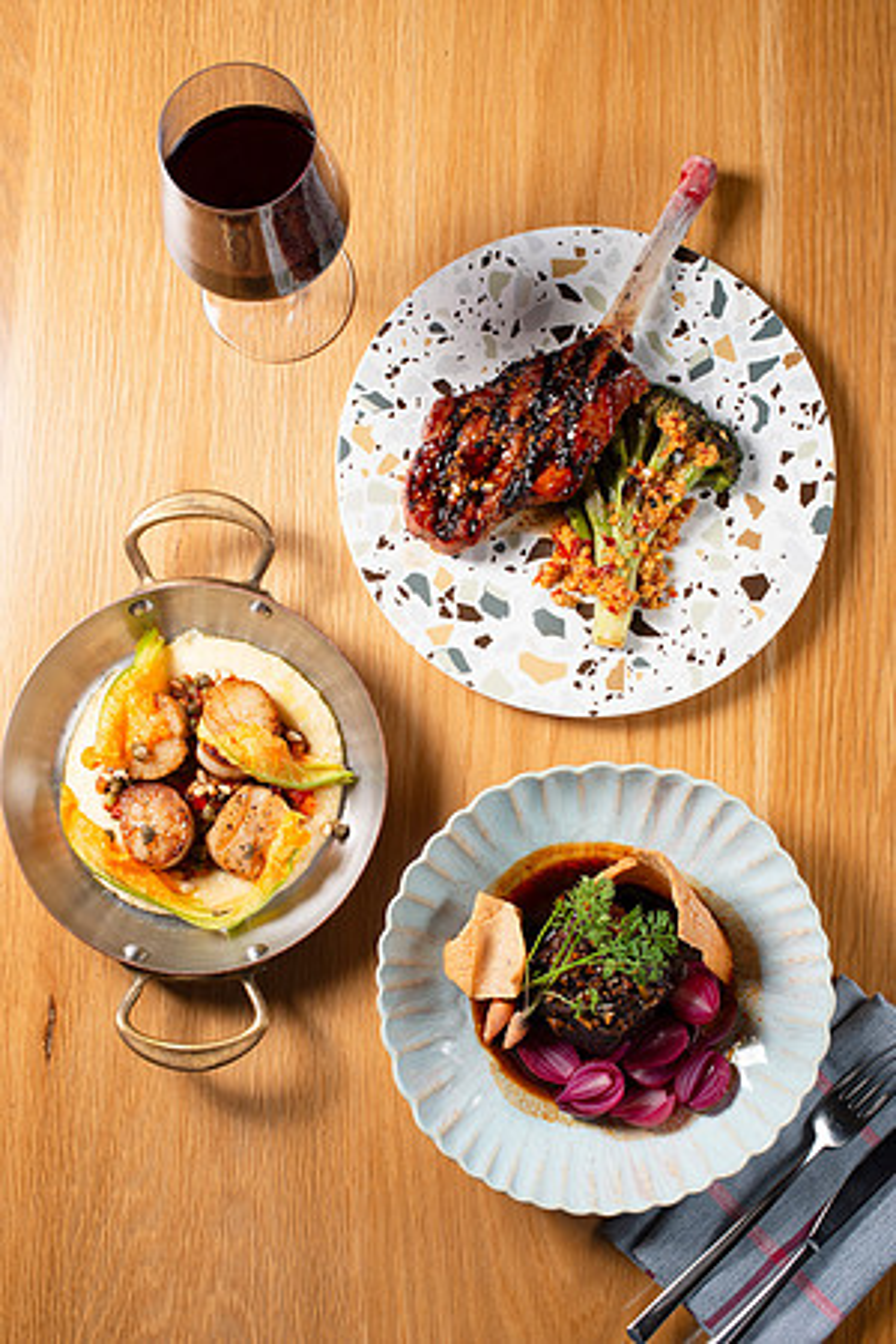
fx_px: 1867
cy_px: 672
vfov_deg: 39.6
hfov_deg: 27.0
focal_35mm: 50
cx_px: 448
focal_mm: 50
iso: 200
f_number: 8
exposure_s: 1/200
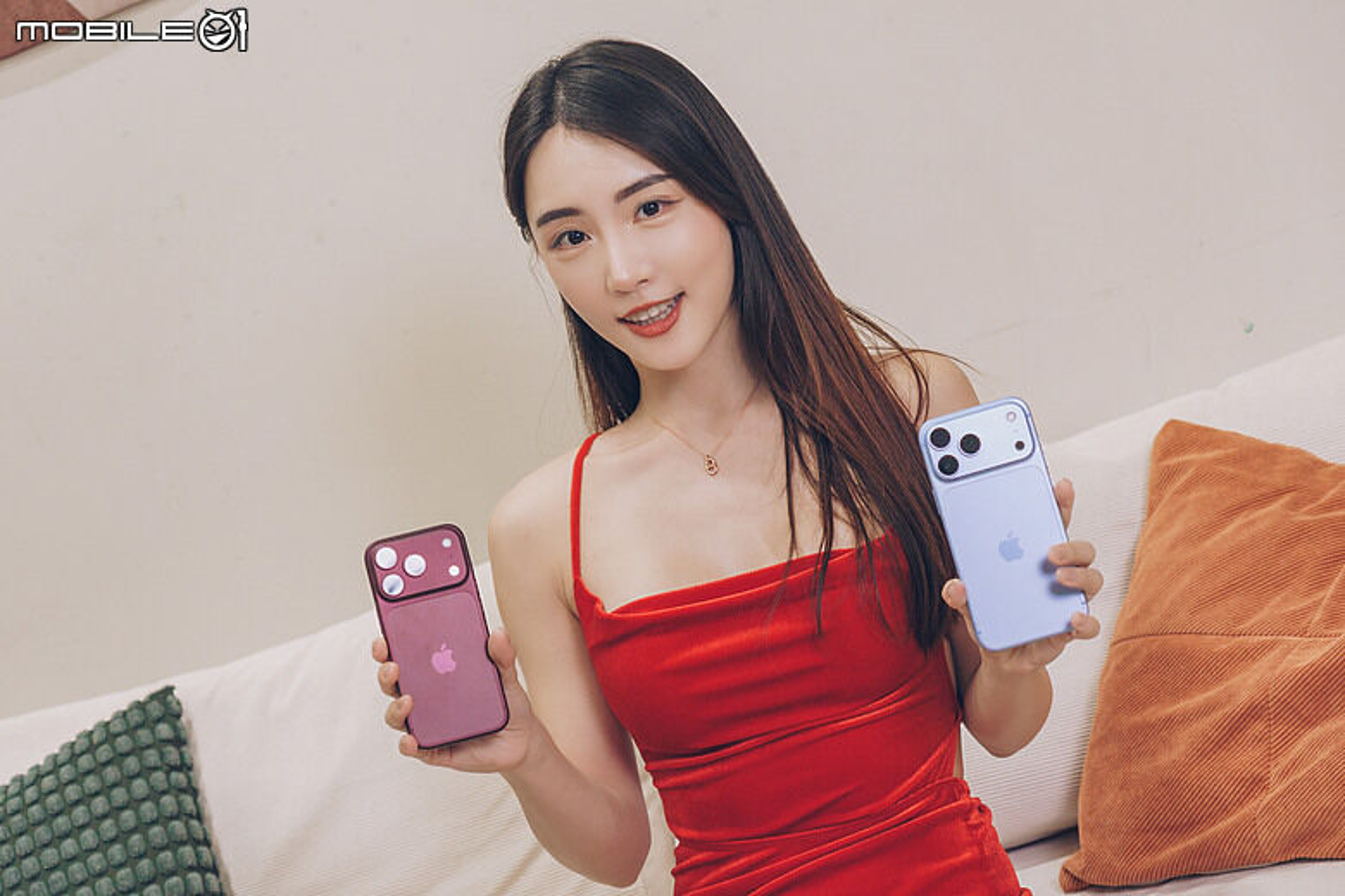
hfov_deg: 24.6
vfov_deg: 16.6
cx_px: 672
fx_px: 3082
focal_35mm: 82
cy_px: 448
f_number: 4
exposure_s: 1/200
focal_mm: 55
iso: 800
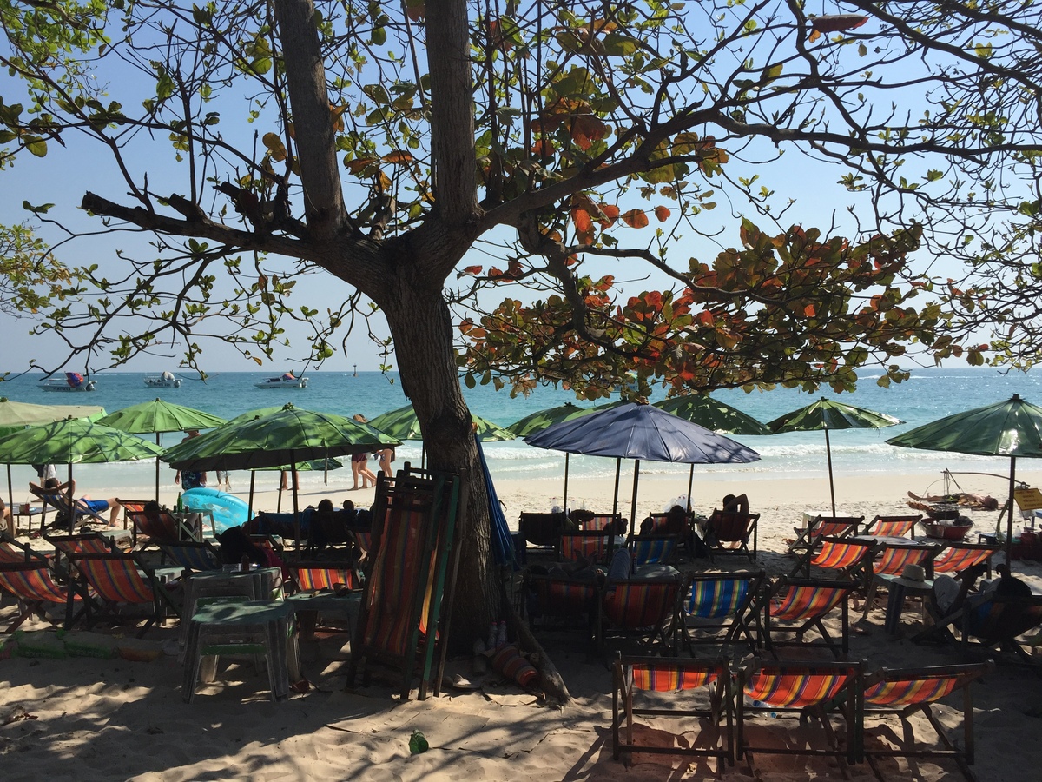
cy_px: 391
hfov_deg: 61.7
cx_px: 521
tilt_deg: -1.4
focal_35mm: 29
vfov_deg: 48.2
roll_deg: -1.0
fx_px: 873
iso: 32
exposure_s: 1/3597
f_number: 2.2
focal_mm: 4.15
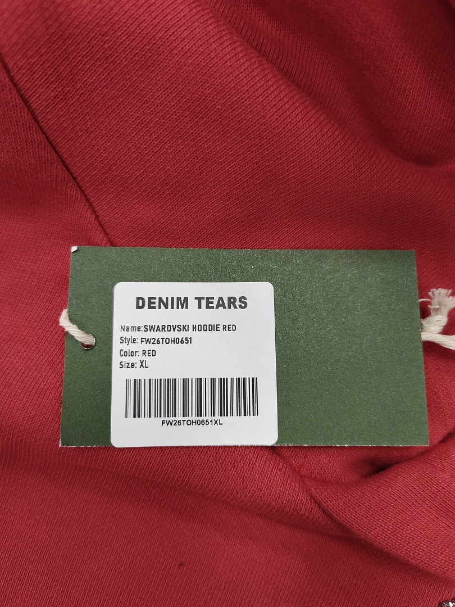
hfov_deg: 56.8
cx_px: 228
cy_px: 304
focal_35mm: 24
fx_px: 421
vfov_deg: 71.6
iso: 2174
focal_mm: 5.56
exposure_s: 1/100
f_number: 1.88
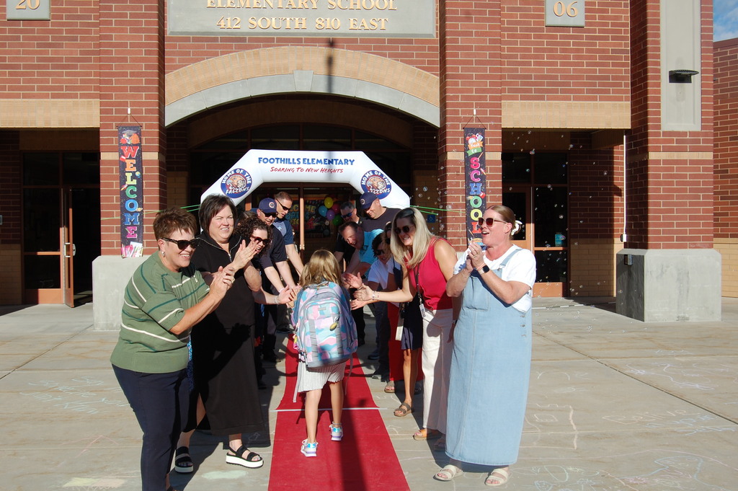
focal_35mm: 42
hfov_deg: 46.4
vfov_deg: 31.8
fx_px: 860
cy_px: 246
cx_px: 369
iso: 200
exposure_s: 1/400
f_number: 10
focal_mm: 28
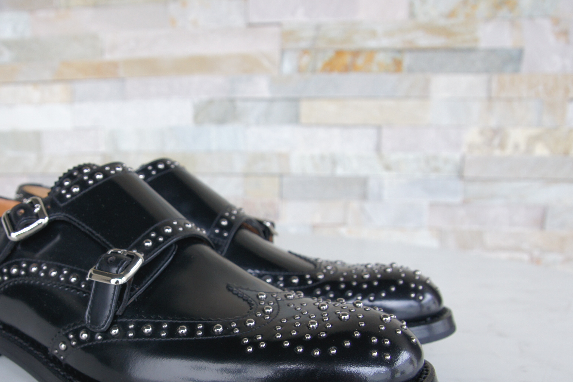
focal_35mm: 38
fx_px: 600
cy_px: 260
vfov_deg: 34.8
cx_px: 164
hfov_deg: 49.6
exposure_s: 1/50
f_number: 5.6
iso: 200
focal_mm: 17
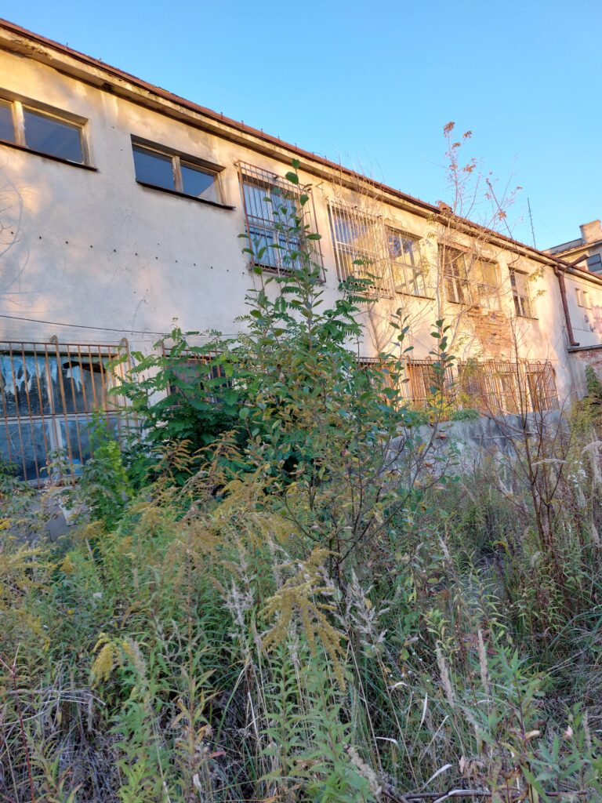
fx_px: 557
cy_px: 402
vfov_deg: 71.6
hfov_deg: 56.8
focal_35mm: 24
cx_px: 301
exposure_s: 1/120
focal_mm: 5.23
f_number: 1.8
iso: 40
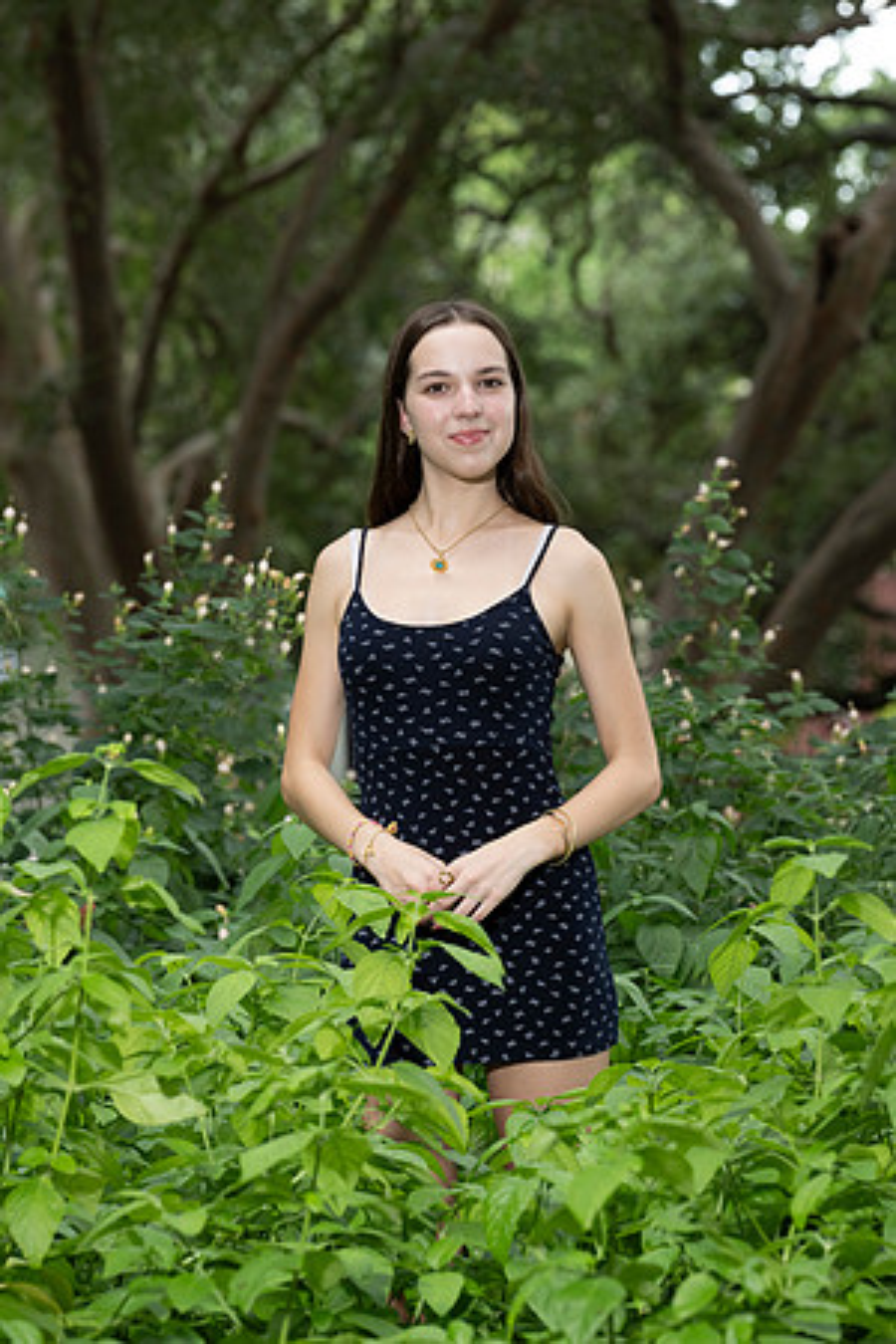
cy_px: 672
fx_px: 7466
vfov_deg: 10.3
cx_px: 448
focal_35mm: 200
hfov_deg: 6.9
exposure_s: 1/200
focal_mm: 200
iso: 1000
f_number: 8
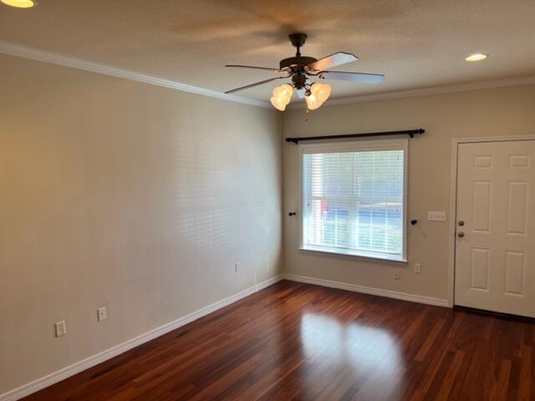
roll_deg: +0.9
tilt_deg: -6.5
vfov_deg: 53.1
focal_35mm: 26
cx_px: 268
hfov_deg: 67.3
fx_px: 402
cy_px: 200
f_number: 1.5
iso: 64
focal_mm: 5.7
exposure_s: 1/164
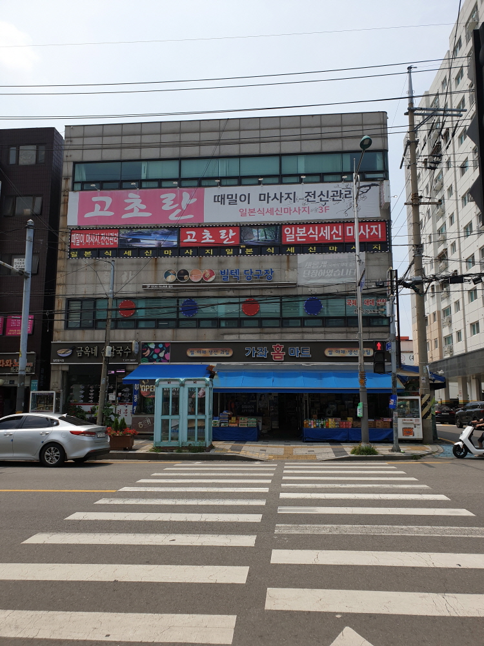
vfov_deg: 67.3
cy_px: 323
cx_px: 242
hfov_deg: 53.1
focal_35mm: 26
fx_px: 485
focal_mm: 4.3
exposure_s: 1/2066
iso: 50
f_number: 2.4
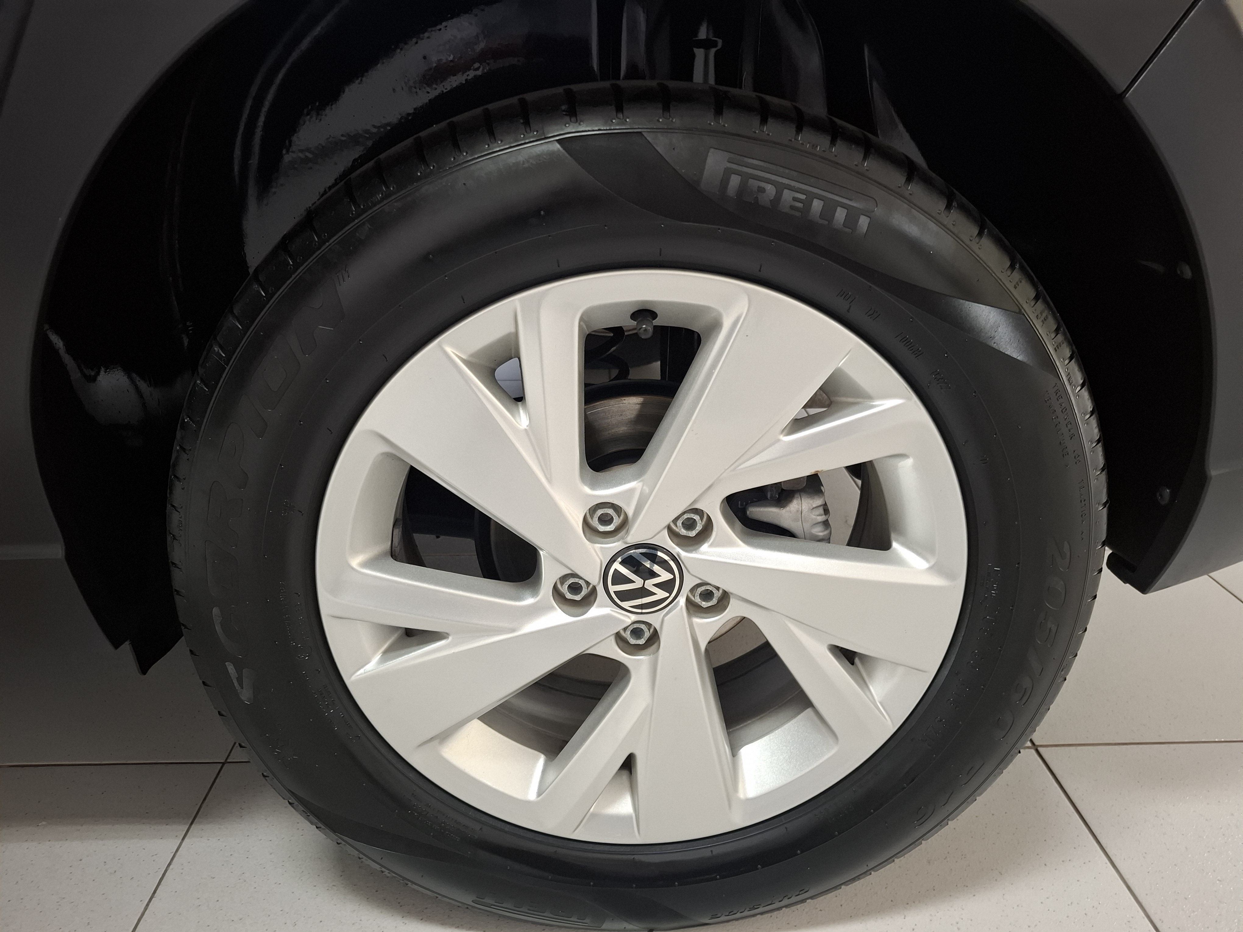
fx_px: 826
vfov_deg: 58.9
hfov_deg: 73.9
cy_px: 466
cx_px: 622
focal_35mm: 23
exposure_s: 1/30
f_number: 1.8
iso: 320
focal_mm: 5.54
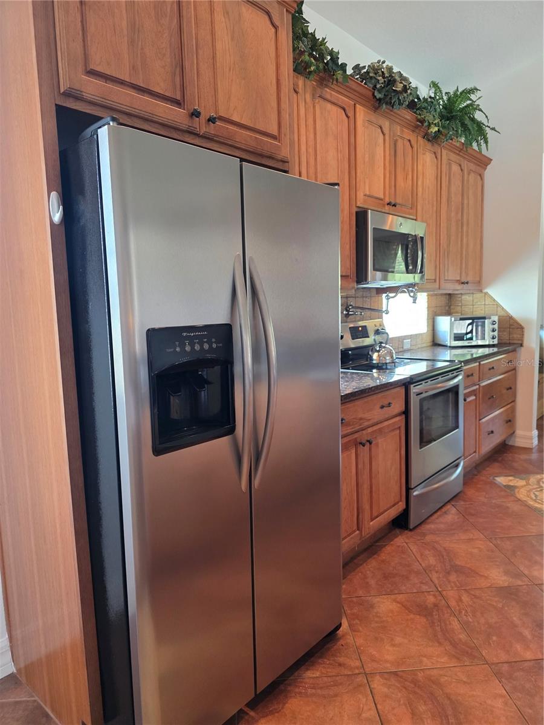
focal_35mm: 23
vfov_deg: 73.9
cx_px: 272
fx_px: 482
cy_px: 362
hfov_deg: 58.9
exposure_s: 1/120
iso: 500
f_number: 1.7
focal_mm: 6.3
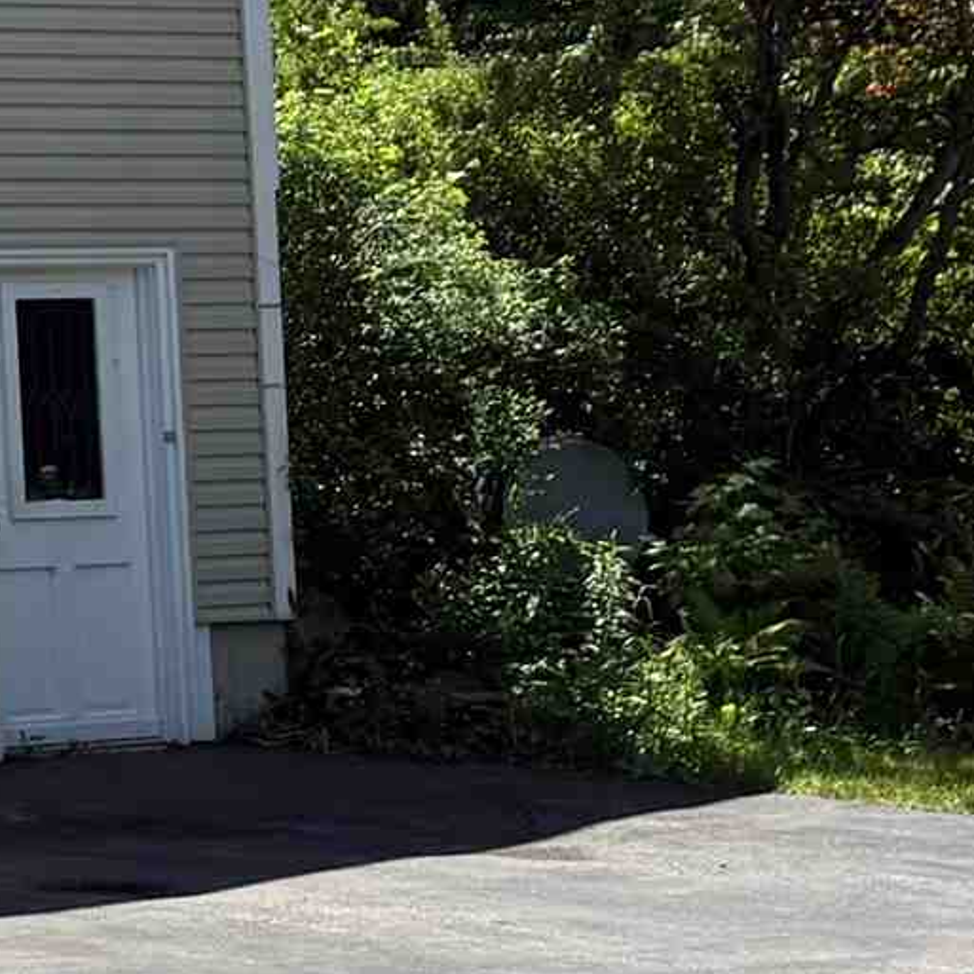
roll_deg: +1.7
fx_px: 4043
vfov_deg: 13.6
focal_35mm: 127
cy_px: 55
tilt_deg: +5.0
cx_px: -1291
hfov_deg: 11.5
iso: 80
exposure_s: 1/2907
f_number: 1.78
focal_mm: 6.76
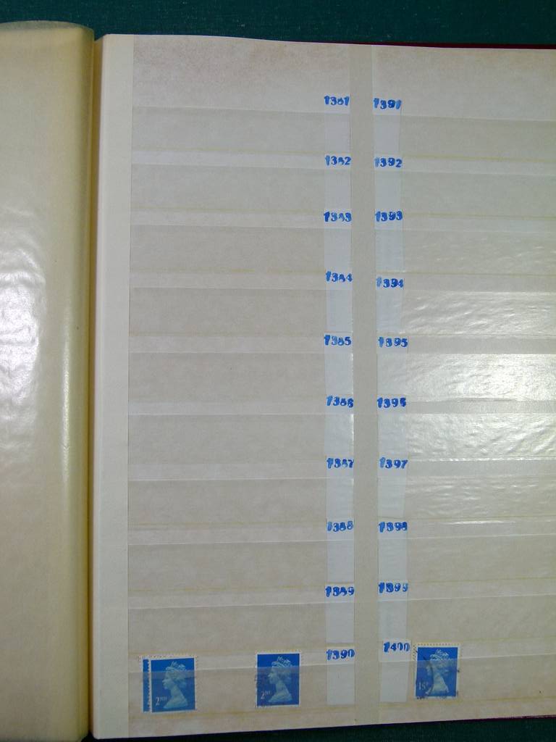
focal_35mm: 33
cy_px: 371
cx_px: 278
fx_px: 707
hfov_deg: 42.9
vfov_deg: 55.4
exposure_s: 1/200
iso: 100
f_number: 4
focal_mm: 5.9
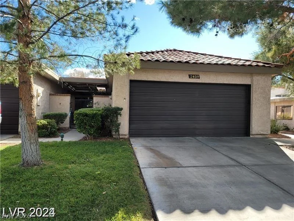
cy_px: 110
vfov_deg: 54.9
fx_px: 212
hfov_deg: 69.4
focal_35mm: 25
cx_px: 147
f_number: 1.8
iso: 20
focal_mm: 7
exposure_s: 1/384
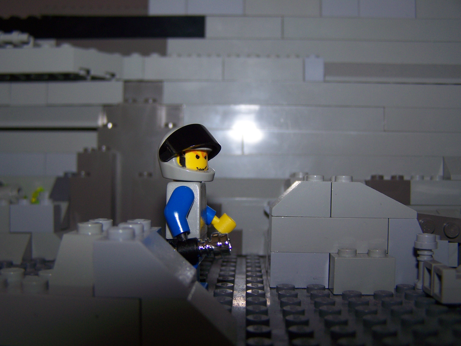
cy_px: 173
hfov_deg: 49.0
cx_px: 230
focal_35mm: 38
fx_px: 506
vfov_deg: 37.7
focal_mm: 6.3
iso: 80
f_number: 2.8
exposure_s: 1/60
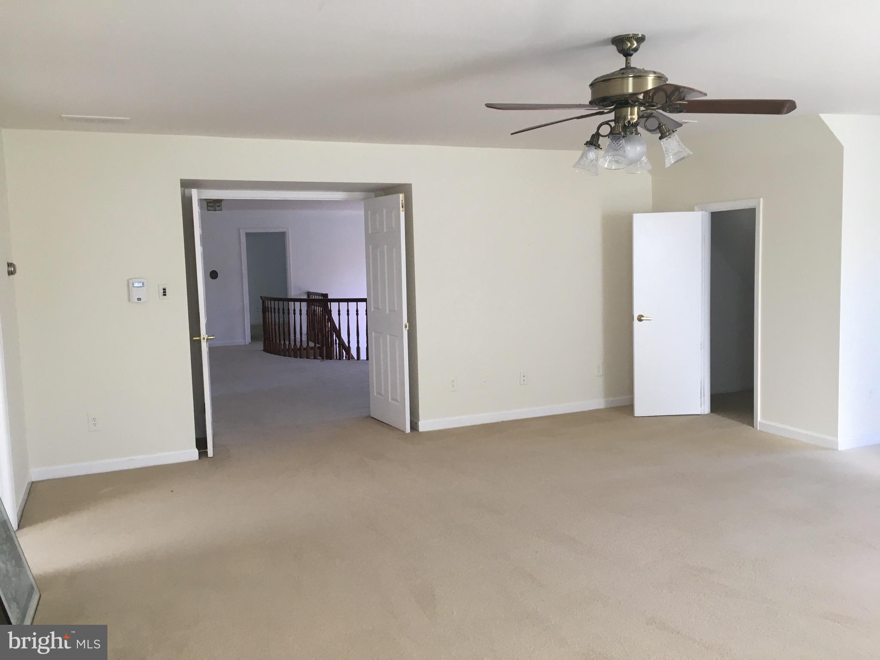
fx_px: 737
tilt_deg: -5.6
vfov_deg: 48.2
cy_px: 330
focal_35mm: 29
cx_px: 440
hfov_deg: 61.7
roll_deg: +2.5
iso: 32
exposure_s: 1/30
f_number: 2.2
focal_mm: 4.15
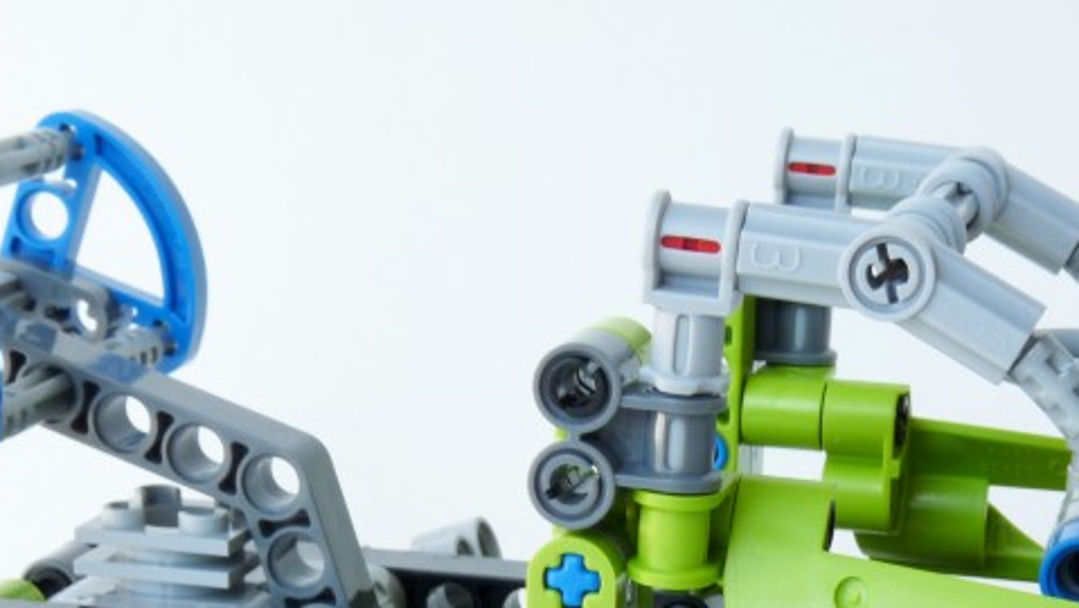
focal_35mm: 100
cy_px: 603
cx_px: 552
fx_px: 2863
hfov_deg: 21.3
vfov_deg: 12.0
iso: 100
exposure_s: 1/50
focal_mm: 9.8
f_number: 6.3
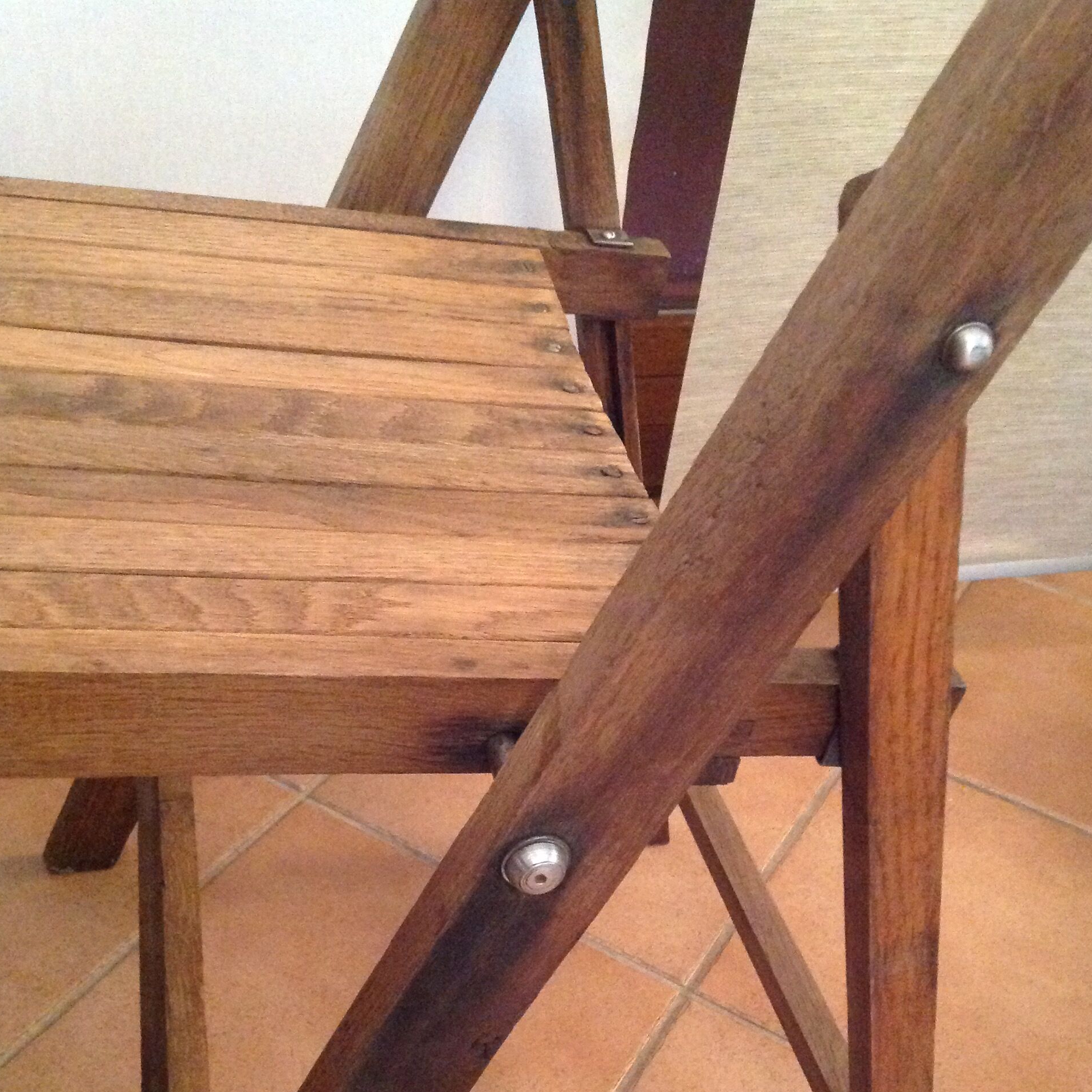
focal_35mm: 42
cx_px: 549
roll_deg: -6.6
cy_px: 740
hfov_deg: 40.0
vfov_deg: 39.5
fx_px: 1499
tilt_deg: -41.7
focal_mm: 4.28
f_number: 2.4
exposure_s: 1/17
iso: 800
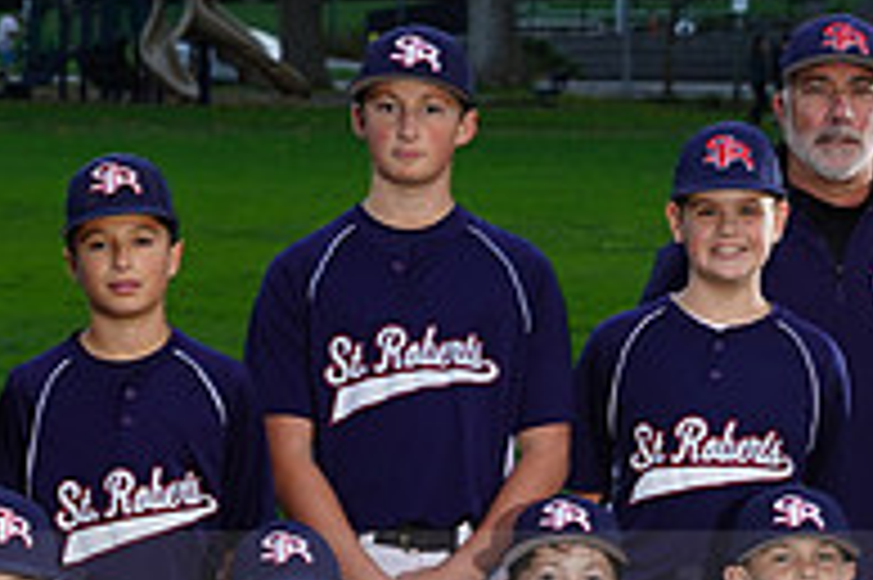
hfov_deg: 6.9
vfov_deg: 4.6
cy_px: 591
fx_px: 7244
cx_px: 284
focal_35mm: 299
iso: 320
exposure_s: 1/25
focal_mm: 100
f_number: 10
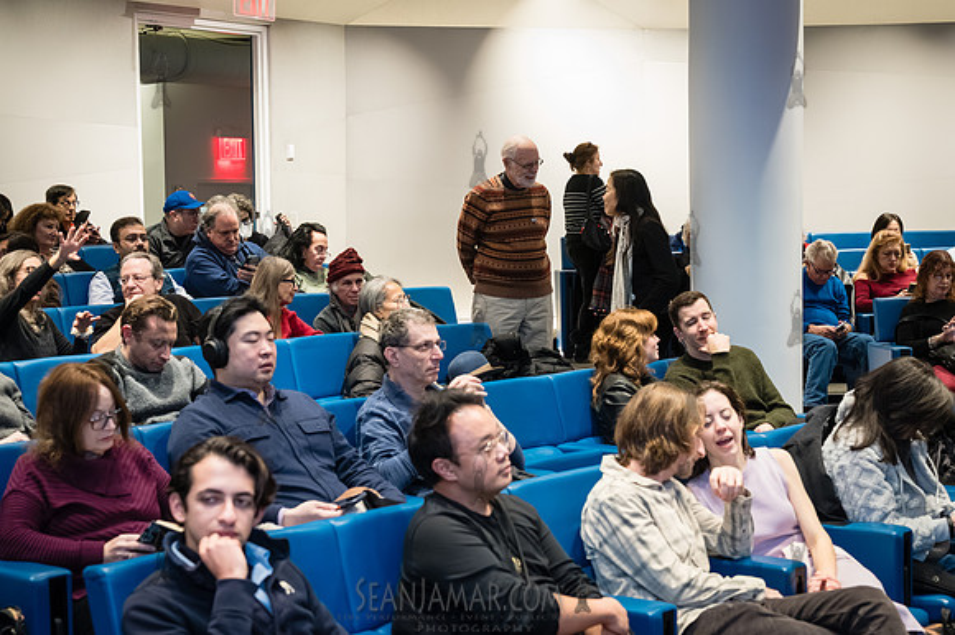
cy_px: 318
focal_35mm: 59
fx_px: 1554
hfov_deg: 34.2
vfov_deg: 23.1
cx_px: 478
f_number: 5
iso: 6400
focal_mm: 57
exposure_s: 1/200
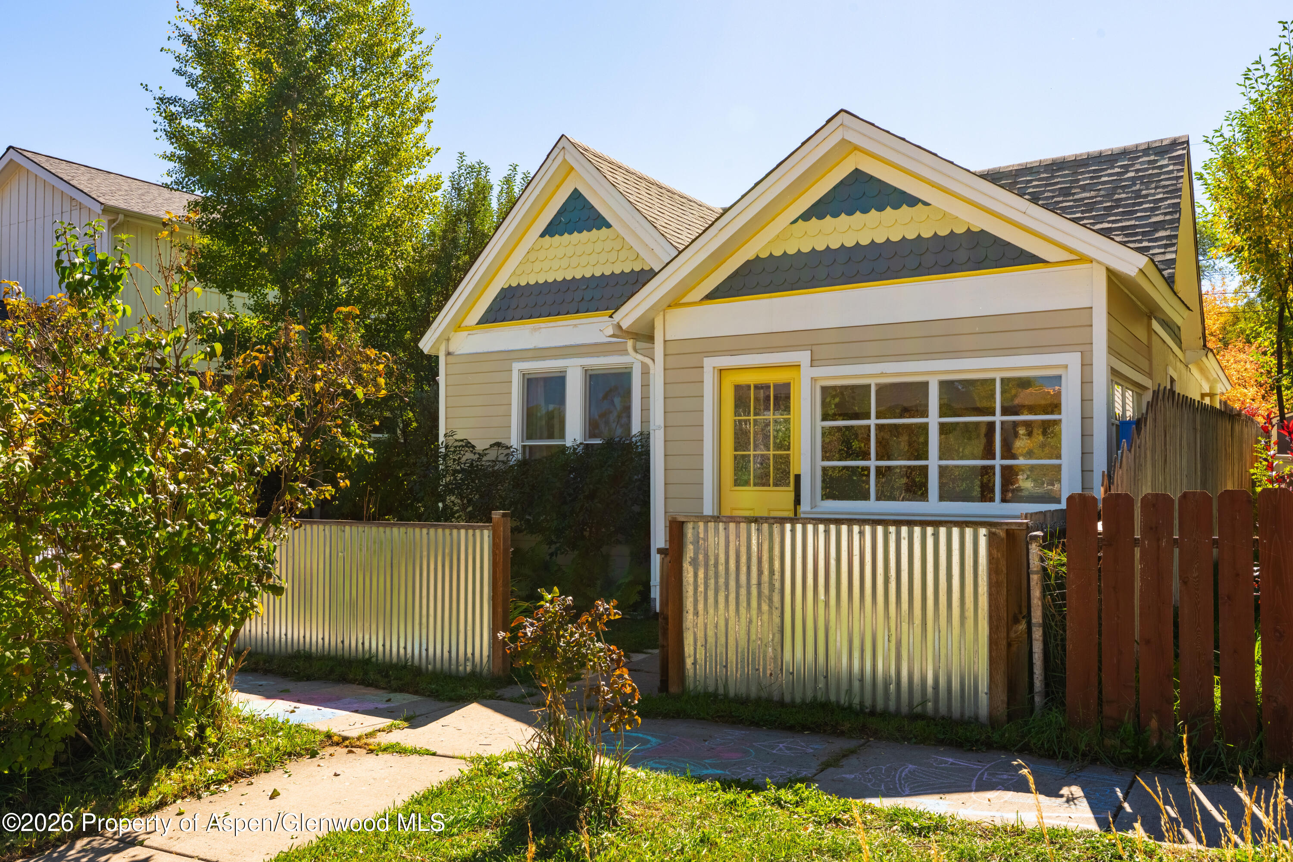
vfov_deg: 45.0
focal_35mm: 29
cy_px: 431
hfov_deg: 63.7
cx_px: 646
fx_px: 1042
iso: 200
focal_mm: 29
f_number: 11
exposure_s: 1/2500
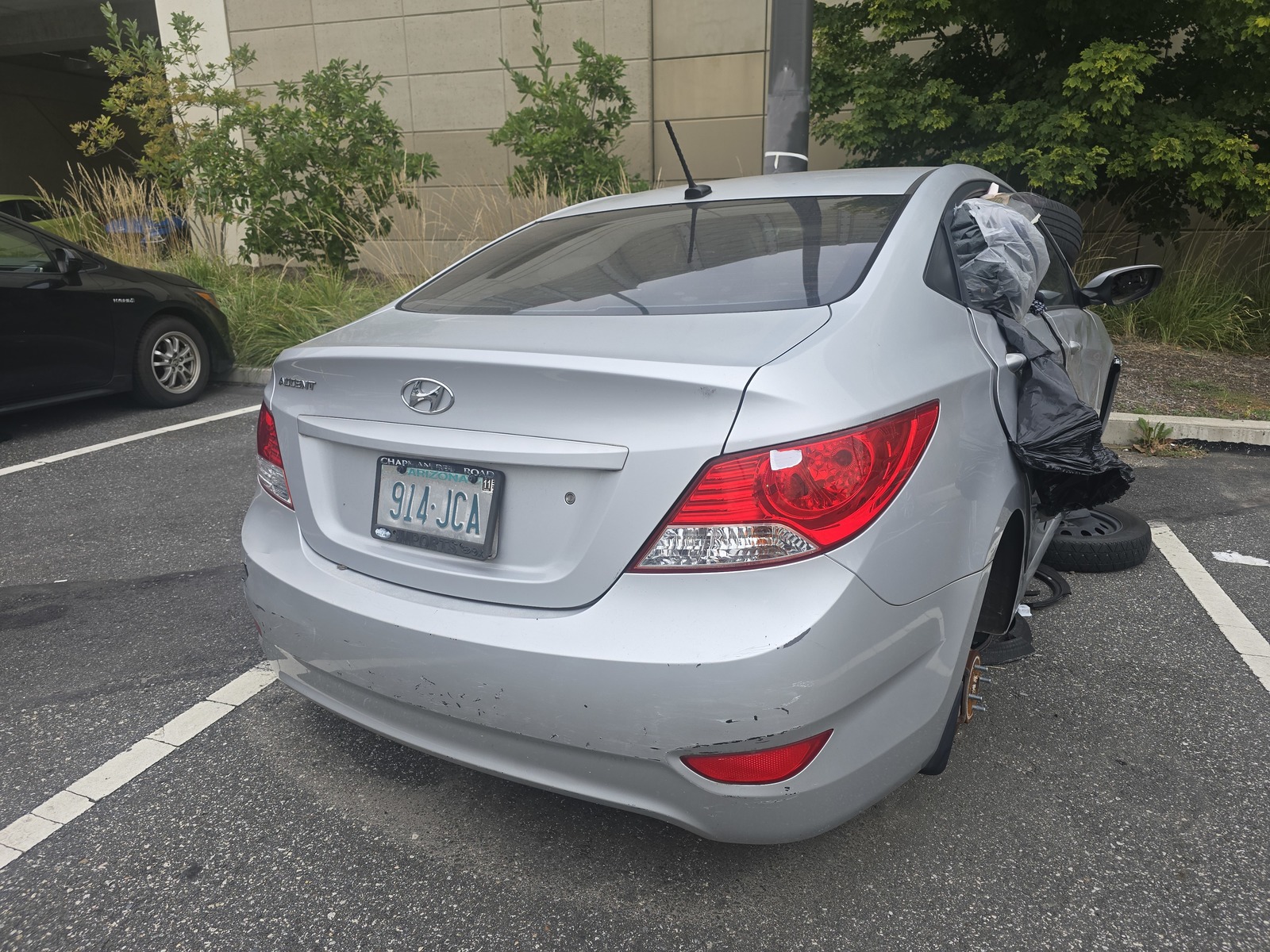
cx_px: 635
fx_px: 844
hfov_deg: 73.9
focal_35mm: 23
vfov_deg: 58.9
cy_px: 476
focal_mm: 6.3
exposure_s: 1/174
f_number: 1.7
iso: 12
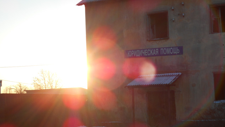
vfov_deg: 16.6
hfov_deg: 29.0
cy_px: 66
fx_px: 436
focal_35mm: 73
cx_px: 111
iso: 80
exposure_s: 1/250
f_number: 5.3
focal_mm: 11.6
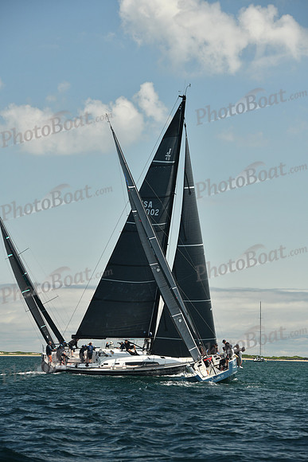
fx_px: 1731
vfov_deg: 15.2
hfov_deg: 10.2
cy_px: 231
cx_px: 154
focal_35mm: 135
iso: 320
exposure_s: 1/640
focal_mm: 135
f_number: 7.1
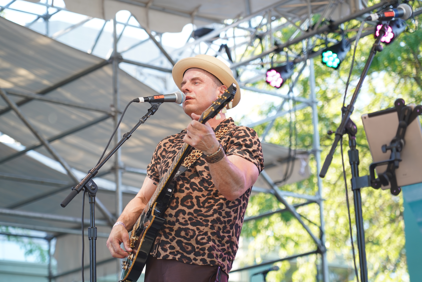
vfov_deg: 13.0
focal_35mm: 105
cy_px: 141
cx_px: 211
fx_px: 1231
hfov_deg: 19.5
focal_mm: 105
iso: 250
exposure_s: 1/125
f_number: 4
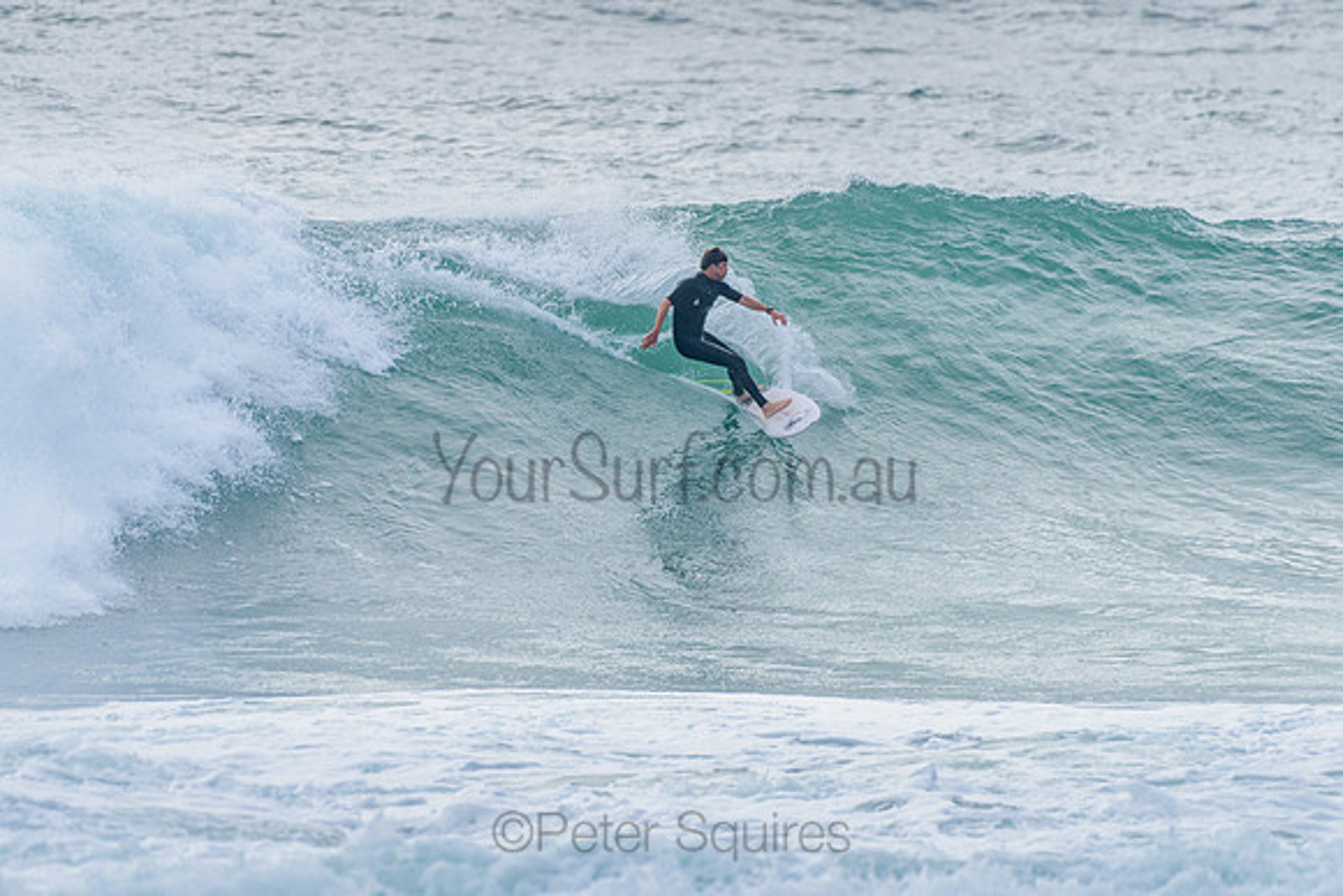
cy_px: 366
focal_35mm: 612
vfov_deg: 2.2
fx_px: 22846
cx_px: 713
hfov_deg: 3.4
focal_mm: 500
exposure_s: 1/2000
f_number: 5.6
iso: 400
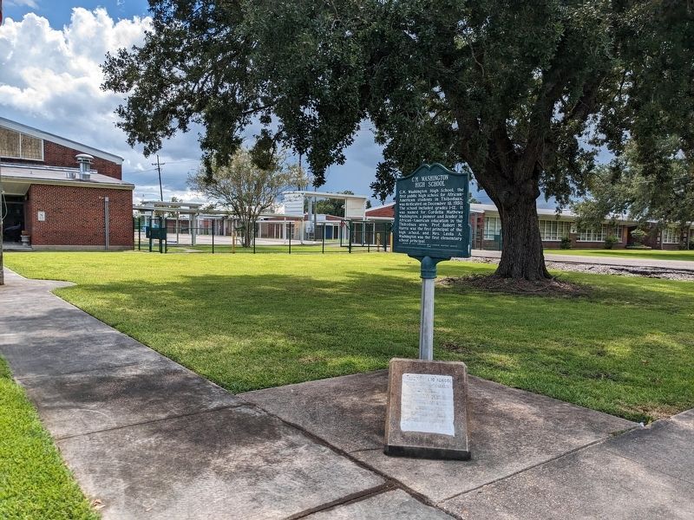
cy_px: 260
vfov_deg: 51.4
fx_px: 541
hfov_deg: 65.3
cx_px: 347
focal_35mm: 27
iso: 33
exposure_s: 1/3344
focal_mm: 4.38
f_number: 1.73
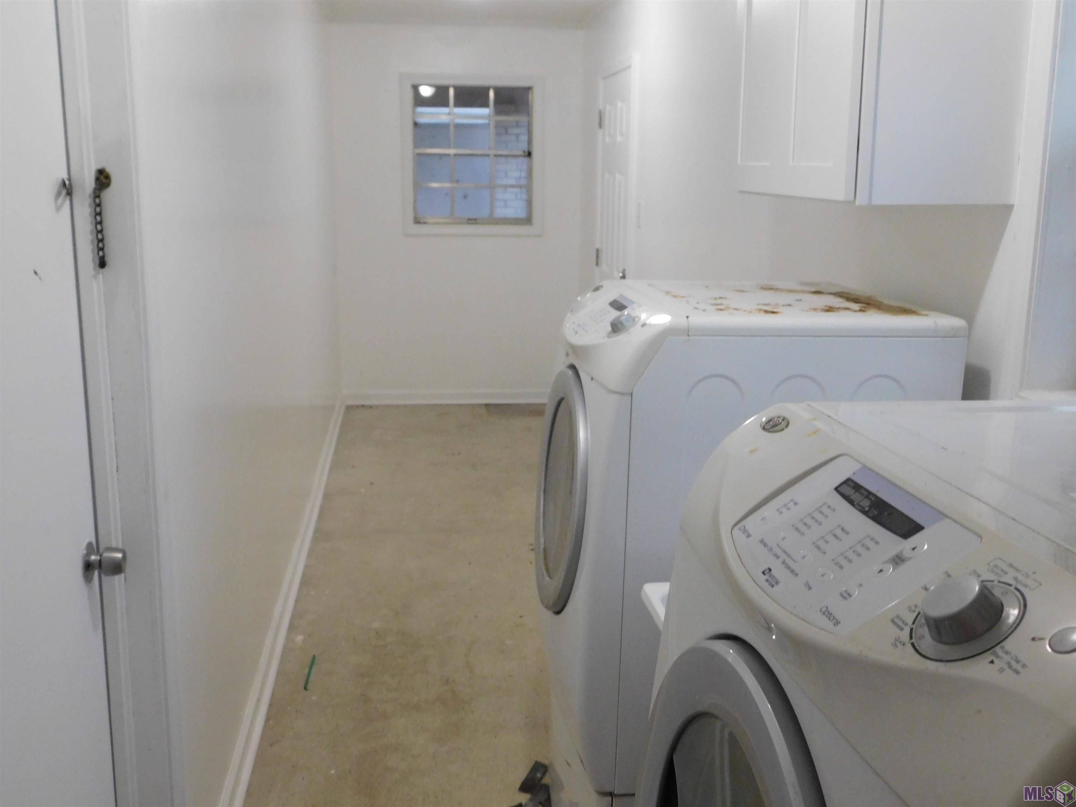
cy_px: 404
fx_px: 1119
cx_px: 538
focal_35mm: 36
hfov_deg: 51.4
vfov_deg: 39.7
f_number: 3.5
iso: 400
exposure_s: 1/15
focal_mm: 6.3
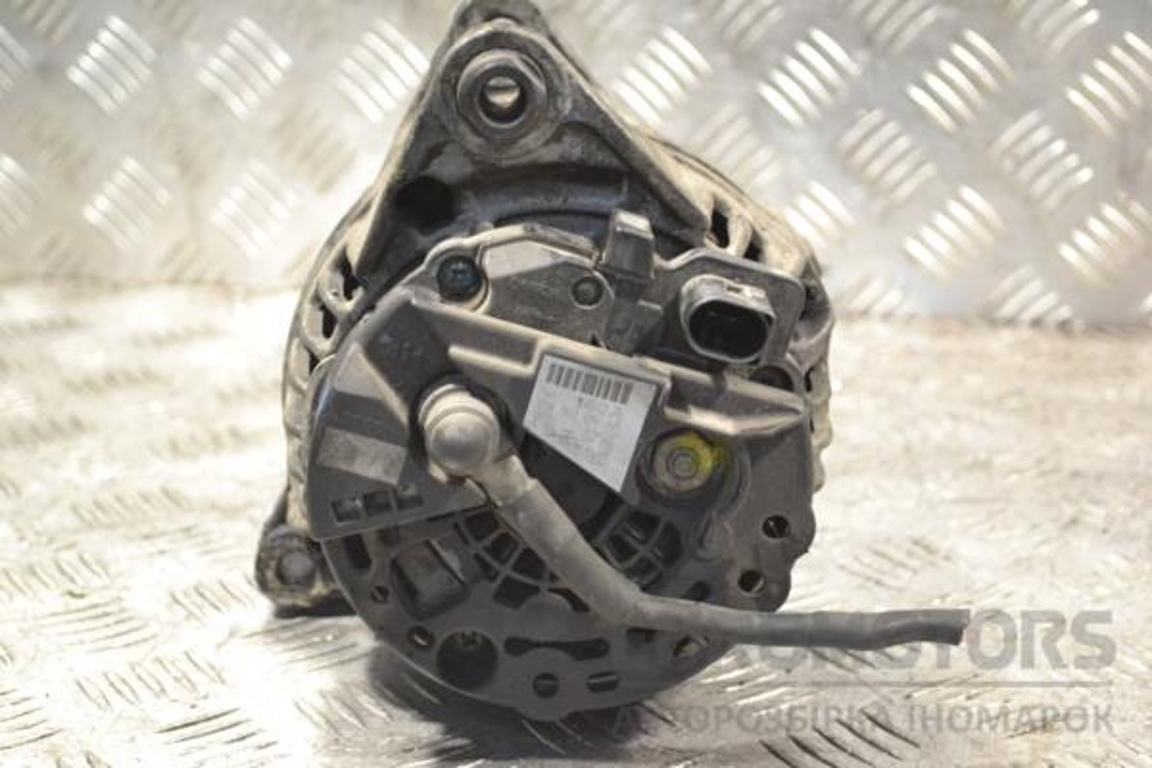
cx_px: 576
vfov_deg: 20.2
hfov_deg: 29.9
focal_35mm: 68
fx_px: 2160
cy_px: 384
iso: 3200
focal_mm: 45
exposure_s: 1/125
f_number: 5.6
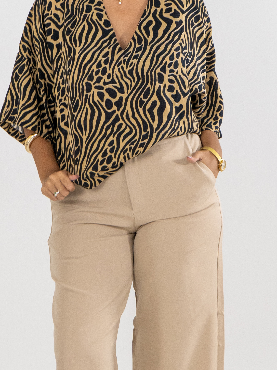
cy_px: 208
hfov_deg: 13.7
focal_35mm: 108
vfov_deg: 18.2
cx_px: 129
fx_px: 1152
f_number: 5.6
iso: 2500
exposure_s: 1/160
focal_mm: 42
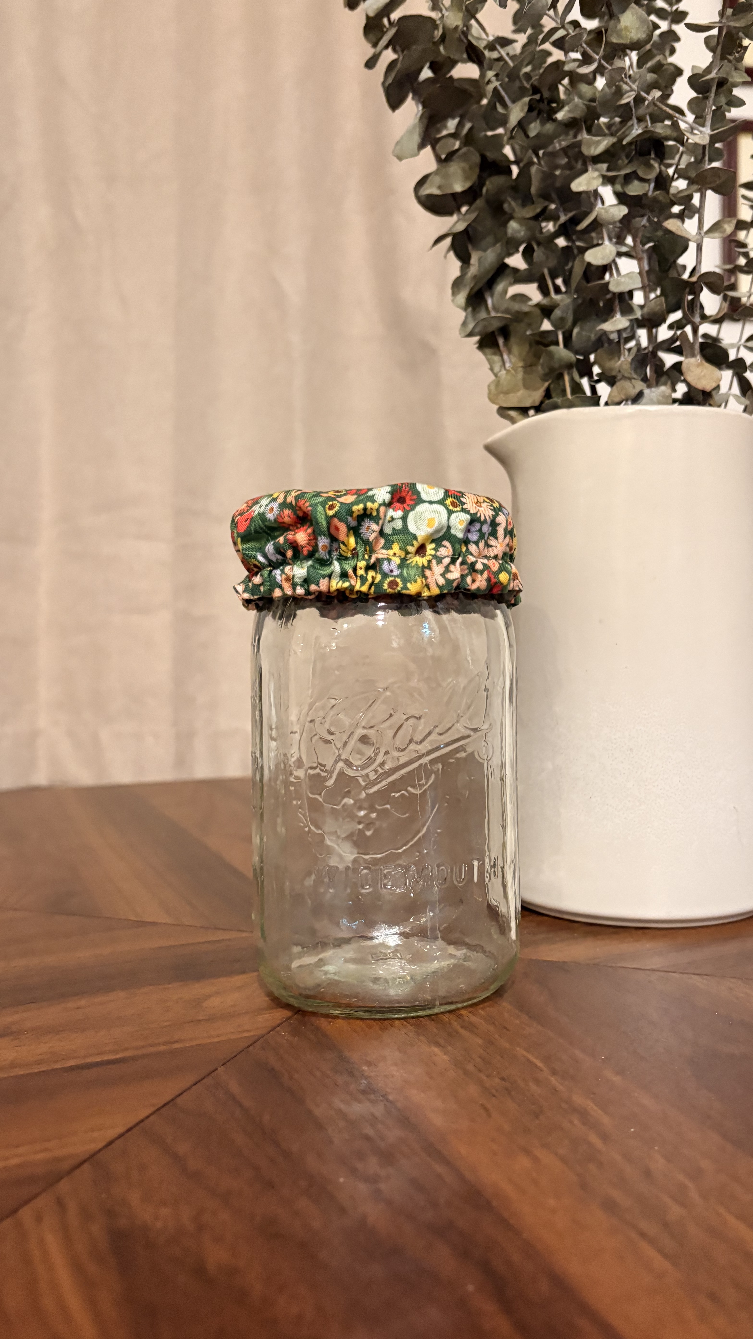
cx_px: 438
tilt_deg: -0.2
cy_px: 658
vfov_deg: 66.1
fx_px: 1029
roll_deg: +0.6
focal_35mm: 29
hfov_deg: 40.1
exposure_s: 1/60
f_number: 1.6
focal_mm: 5.96
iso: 500
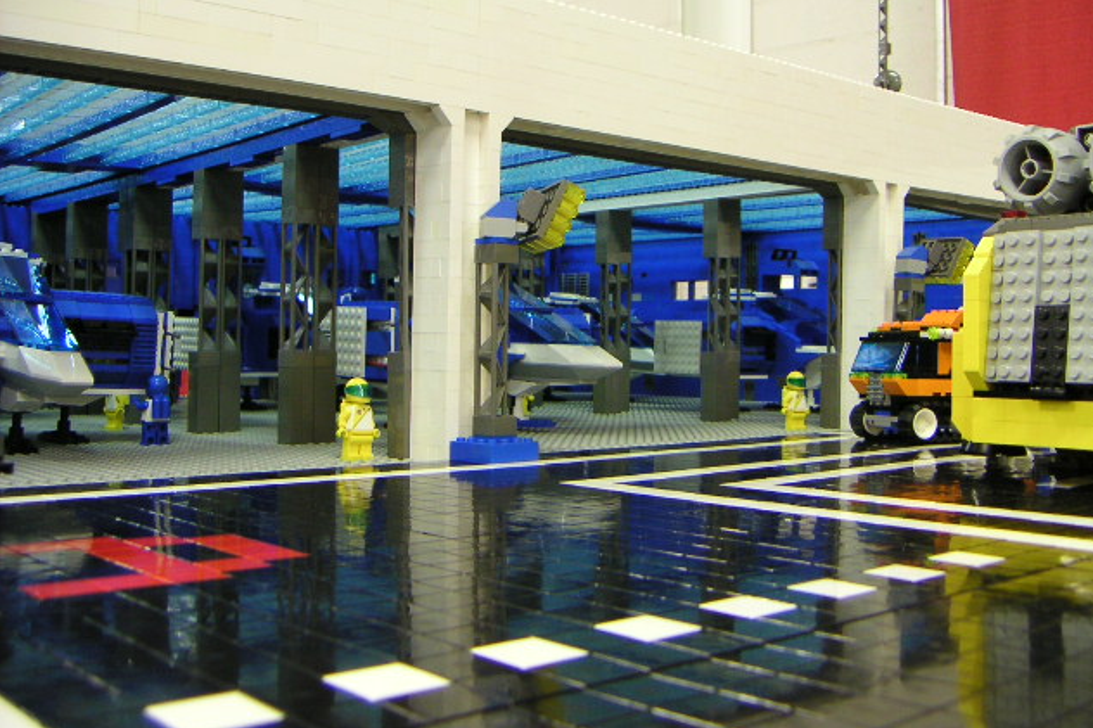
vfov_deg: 34.1
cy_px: 318
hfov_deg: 49.6
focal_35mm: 39
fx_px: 1184
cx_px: 552
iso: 100
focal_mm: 4.8
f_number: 2.8
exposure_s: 1/6
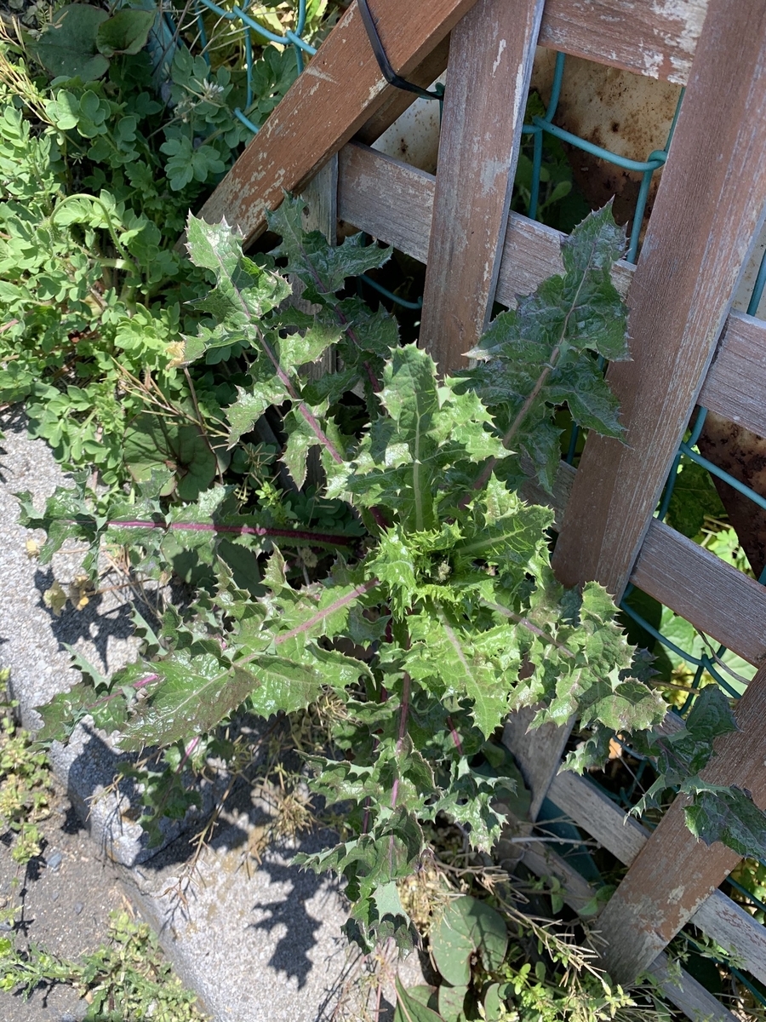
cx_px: 383
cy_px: 511
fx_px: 767
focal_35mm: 26
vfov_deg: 67.3
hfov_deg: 53.1
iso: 25
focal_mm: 4.25
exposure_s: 1/612
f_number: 1.8
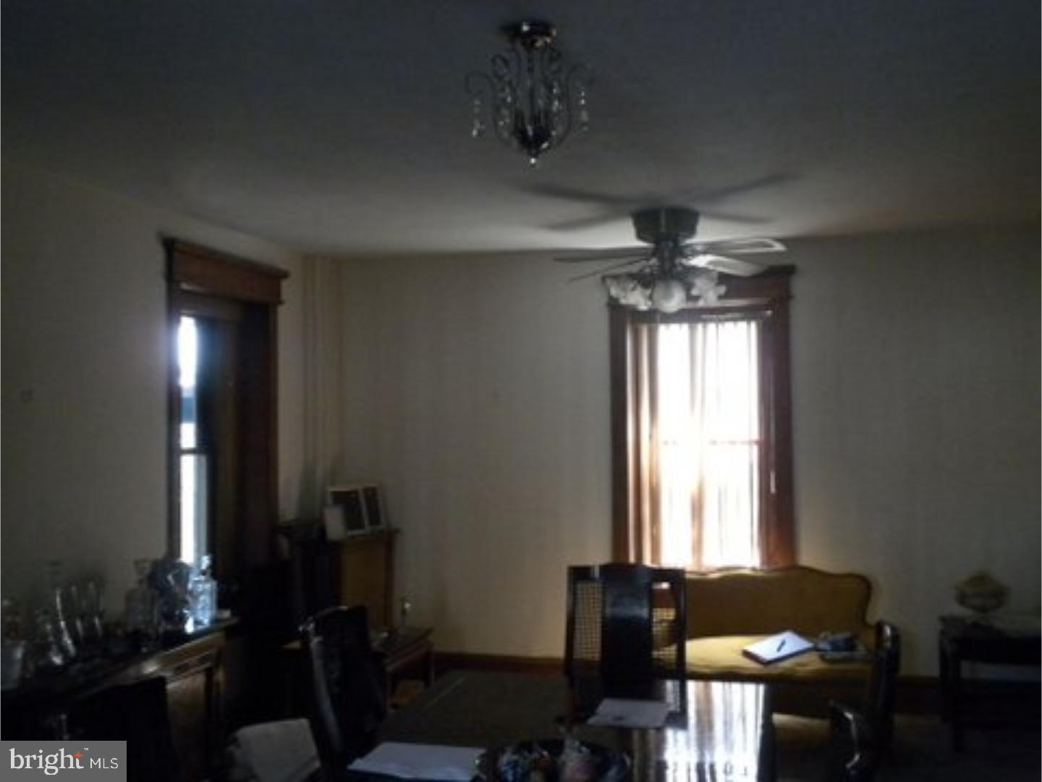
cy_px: 391
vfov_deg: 38.7
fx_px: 1114
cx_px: 521
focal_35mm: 37
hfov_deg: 50.1
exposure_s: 1/53.2
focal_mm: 6.6
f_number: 3.5
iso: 400
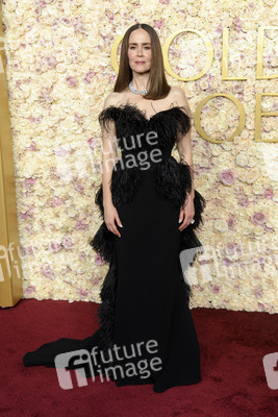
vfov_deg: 43.6
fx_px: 521
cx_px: 139
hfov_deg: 29.9
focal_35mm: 45
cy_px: 208
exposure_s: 1/250
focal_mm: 45
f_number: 11
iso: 1000
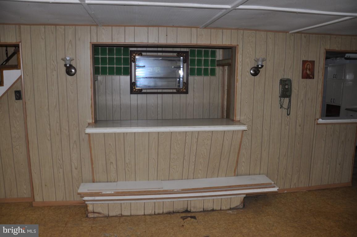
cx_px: 178
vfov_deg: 47.8
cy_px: 118
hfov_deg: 67.4
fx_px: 267
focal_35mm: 27
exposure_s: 1/60
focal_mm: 18
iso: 200
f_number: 3.5
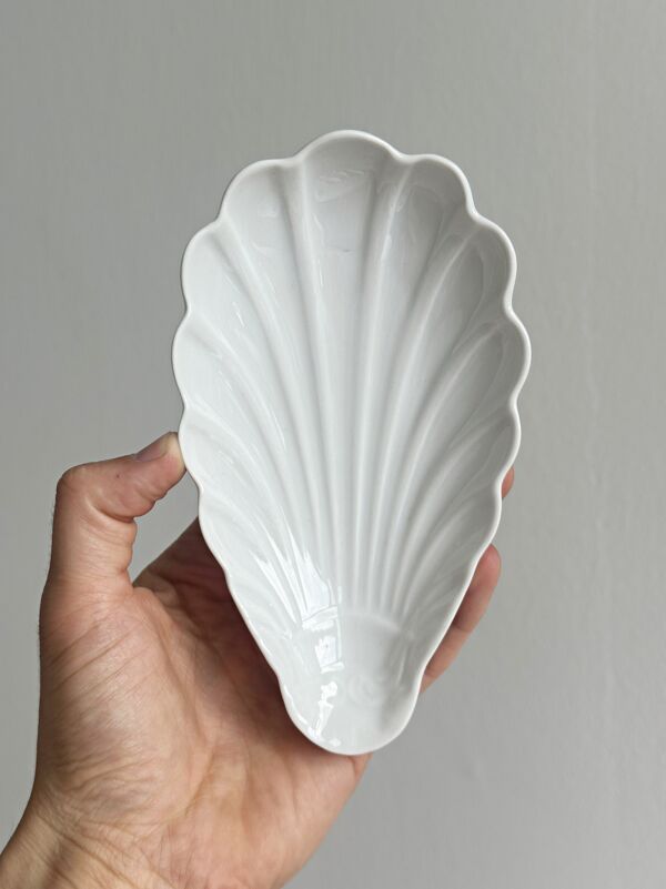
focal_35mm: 48
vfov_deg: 39.7
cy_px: 444
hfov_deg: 30.2
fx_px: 1232
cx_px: 333
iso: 64
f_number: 1.78
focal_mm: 6.86
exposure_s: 1/767
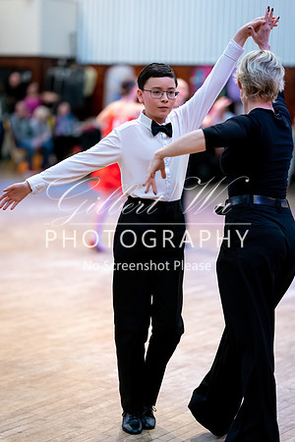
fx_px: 1045
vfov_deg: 23.9
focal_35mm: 85
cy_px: 221
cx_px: 148
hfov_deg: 16.1
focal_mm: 85
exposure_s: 1/500
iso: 6400
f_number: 1.4
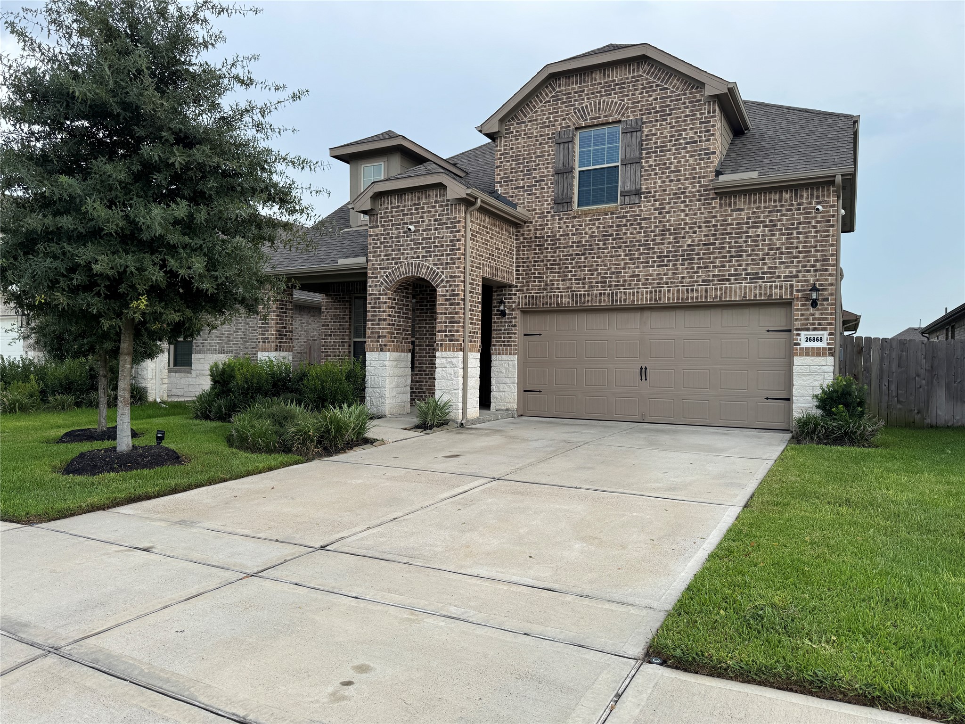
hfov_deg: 71.6
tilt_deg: -0.1
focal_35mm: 24
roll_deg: -0.7
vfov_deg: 56.8
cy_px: 362
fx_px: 669
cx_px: 482
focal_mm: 6.76
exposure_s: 1/1151
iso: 80
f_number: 1.78
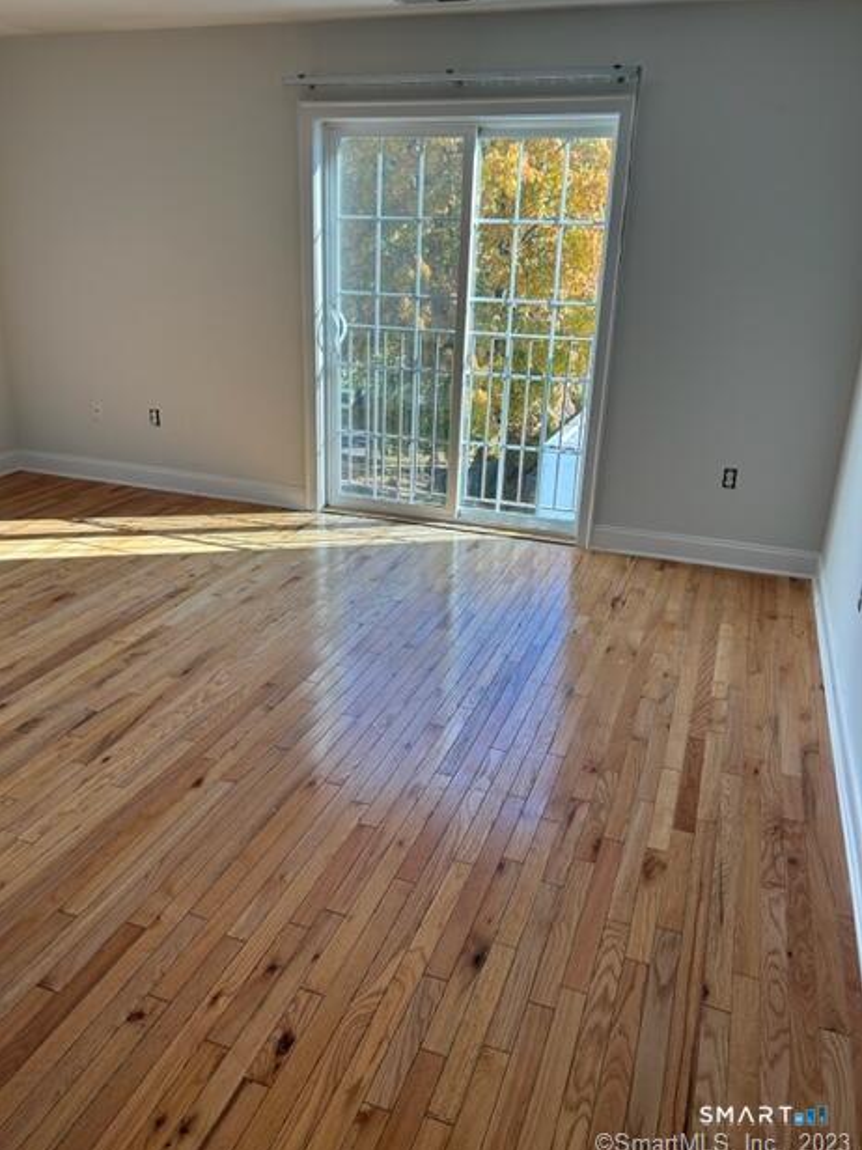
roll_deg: -1.3
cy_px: 564
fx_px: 896
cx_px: 416
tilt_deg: -19.2
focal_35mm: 27
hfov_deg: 51.3
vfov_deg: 65.3
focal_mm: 5.7
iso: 50
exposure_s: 1/308
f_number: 1.5
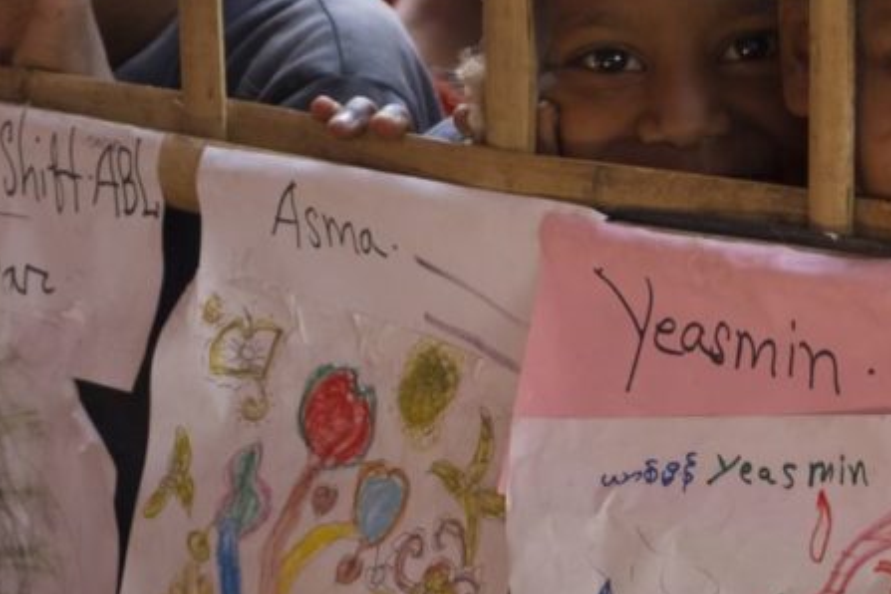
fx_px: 4900
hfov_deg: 10.3
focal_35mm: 198
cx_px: 811
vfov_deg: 6.9
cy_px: 526
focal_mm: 39
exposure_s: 1/60
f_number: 3.6
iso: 640
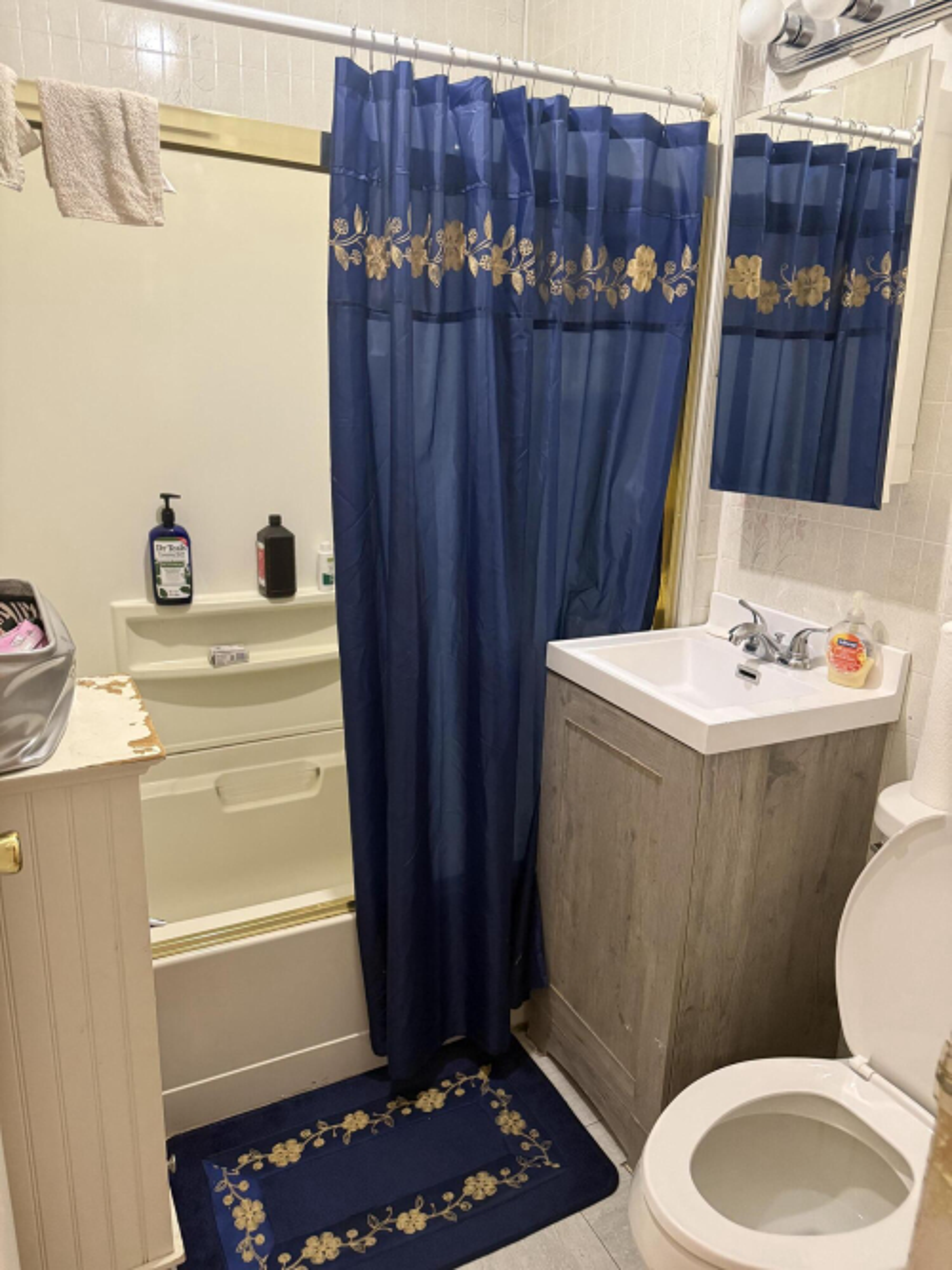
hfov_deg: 56.8
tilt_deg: -15.3
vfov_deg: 71.6
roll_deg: -2.7
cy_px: 635
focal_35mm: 24
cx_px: 476
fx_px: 880
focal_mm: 6.76
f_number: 1.78
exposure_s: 1/60
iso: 800
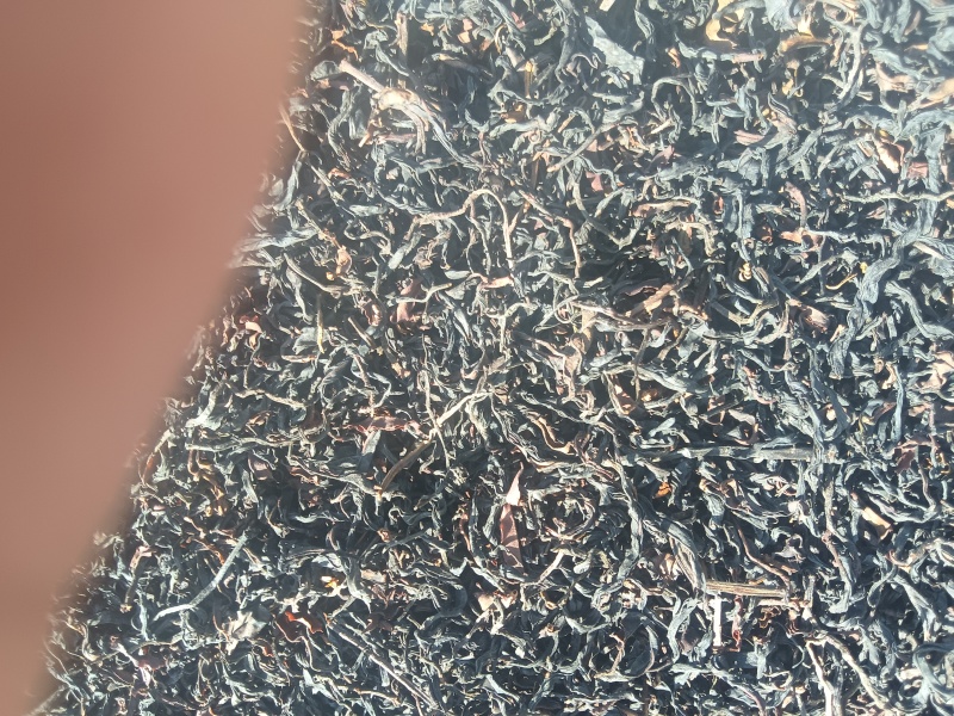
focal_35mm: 27
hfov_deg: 65.3
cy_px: 358
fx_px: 744
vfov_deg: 51.4
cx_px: 477
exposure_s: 1/100
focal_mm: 3.66
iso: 145
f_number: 2.2
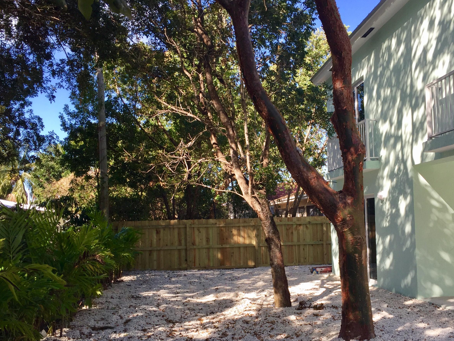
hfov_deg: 49.9
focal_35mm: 37
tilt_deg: +3.7
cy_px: 209
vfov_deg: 38.5
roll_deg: +0.1
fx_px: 485
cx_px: 264
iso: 32
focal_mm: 4.15
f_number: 2.2
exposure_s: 1/618
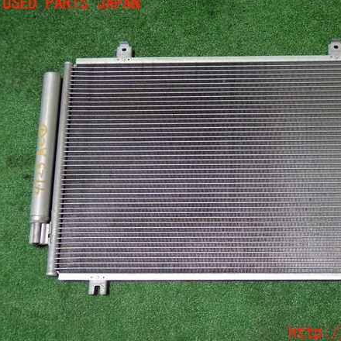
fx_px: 591
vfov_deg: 32.2
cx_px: 231
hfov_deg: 31.9
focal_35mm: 53
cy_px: 168
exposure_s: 1/60
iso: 200
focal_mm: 7.84
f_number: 2.9
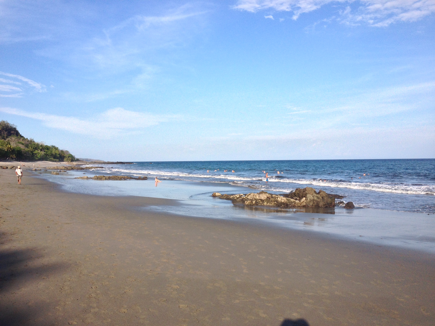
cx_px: 218
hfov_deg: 52.6
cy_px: 163
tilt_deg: -3.5
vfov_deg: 40.7
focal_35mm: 35
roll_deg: +0.8
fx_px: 440
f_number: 2.4
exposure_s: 1/2045
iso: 50
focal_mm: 4.28
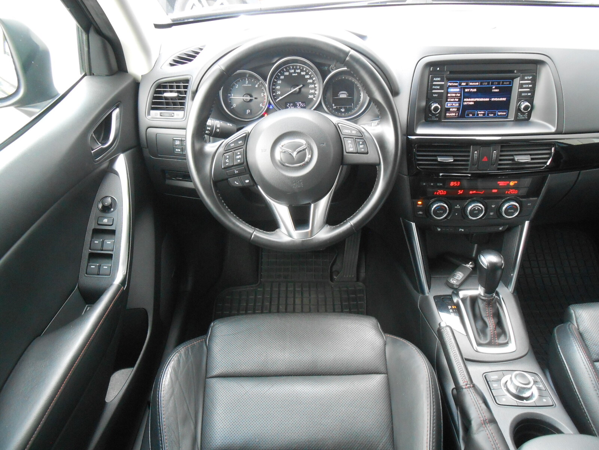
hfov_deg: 67.3
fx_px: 450
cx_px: 300
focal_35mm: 26
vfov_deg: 53.1
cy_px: 225
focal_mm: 4.6
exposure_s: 1/30
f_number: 3.5
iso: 320
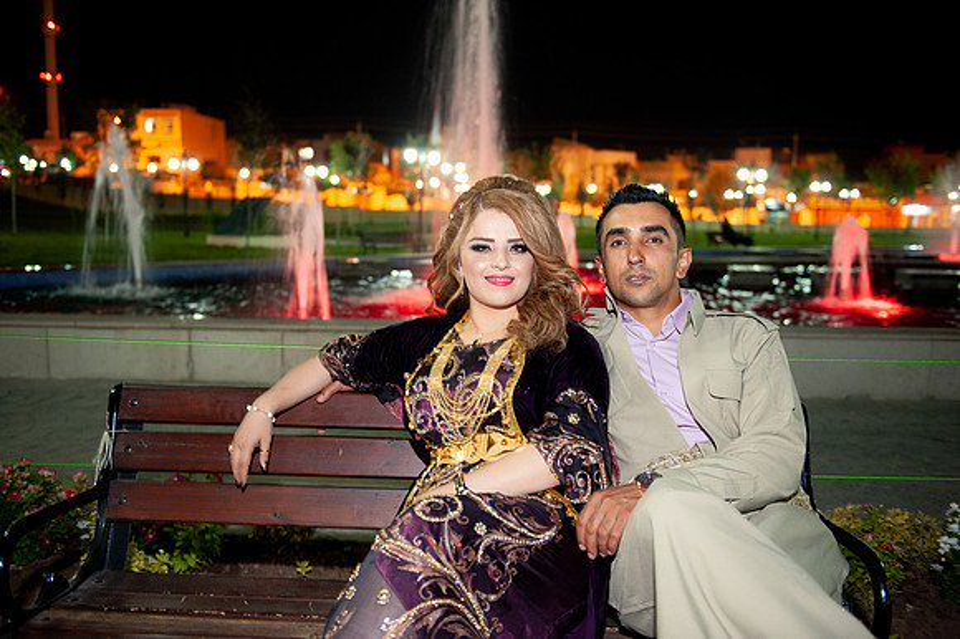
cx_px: 480
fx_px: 906
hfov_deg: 55.8
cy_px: 320
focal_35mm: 34
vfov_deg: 38.8
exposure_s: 1/13
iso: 1250
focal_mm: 34
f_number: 2.8
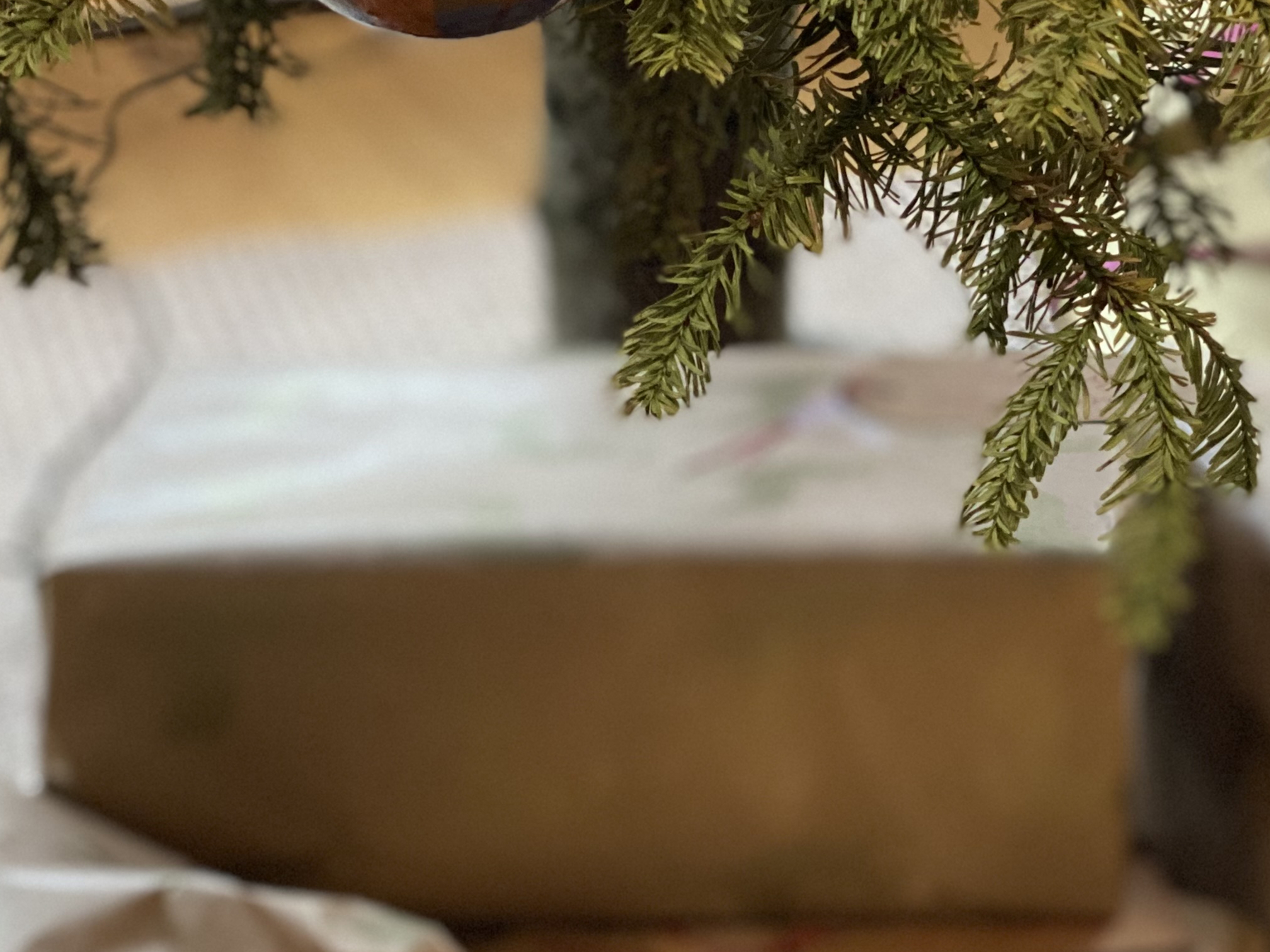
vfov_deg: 14.2
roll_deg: -0.4
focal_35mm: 104
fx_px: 3816
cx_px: 1033
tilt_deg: -22.0
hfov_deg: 18.7
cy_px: 315
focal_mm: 6
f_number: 2
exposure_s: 1/27
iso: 320
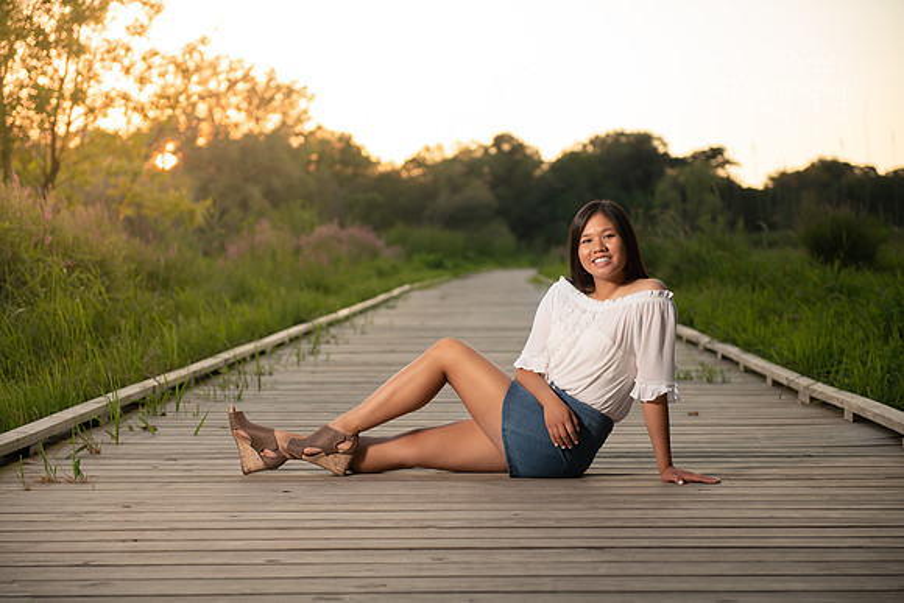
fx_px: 1758
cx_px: 452
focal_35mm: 70
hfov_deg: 28.8
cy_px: 302
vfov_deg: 19.5
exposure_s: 1/250
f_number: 3.2
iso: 100
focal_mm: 70
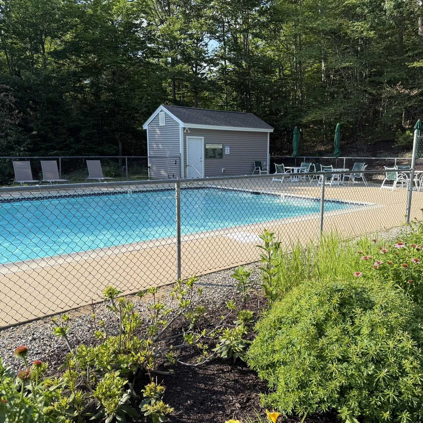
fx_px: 401
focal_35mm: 29
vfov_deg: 55.6
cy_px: 213
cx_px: 234
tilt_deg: -9.2
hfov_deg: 55.5
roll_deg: -0.2
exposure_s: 1/1949
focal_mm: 6.76
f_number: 1.78
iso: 80
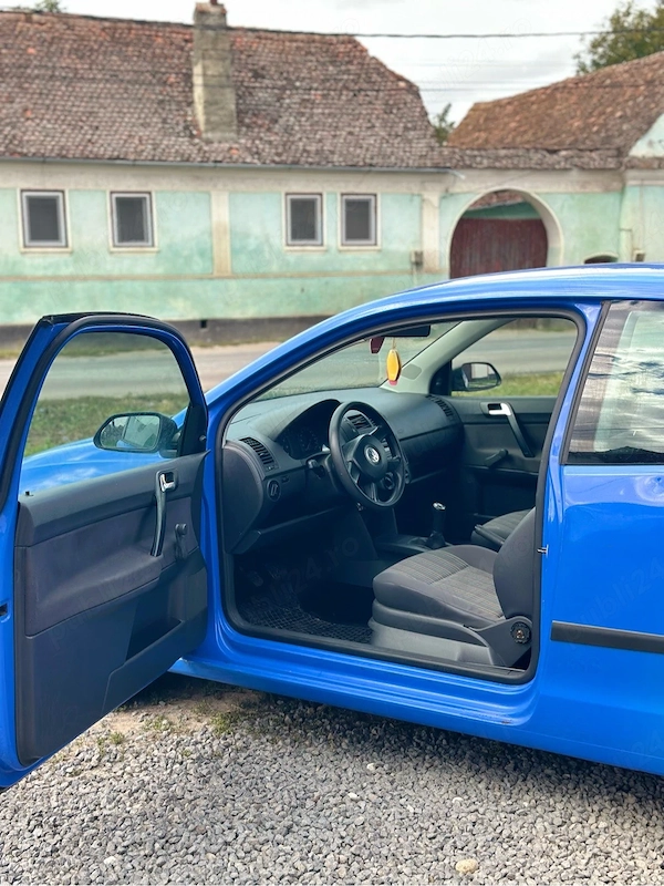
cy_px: 443
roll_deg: -0.1
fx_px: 1228
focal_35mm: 48
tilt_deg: -7.8
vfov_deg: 39.7
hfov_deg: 30.3
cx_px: 332
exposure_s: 1/433
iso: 80
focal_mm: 6.86
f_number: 1.78
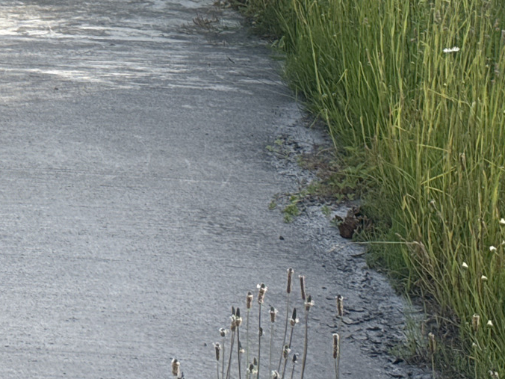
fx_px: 2072
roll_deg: -1.8
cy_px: -138
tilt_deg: -7.0
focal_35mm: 142
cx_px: -183
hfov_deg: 13.3
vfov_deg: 10.2
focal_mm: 6.76
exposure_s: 1/1403
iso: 64
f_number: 1.78
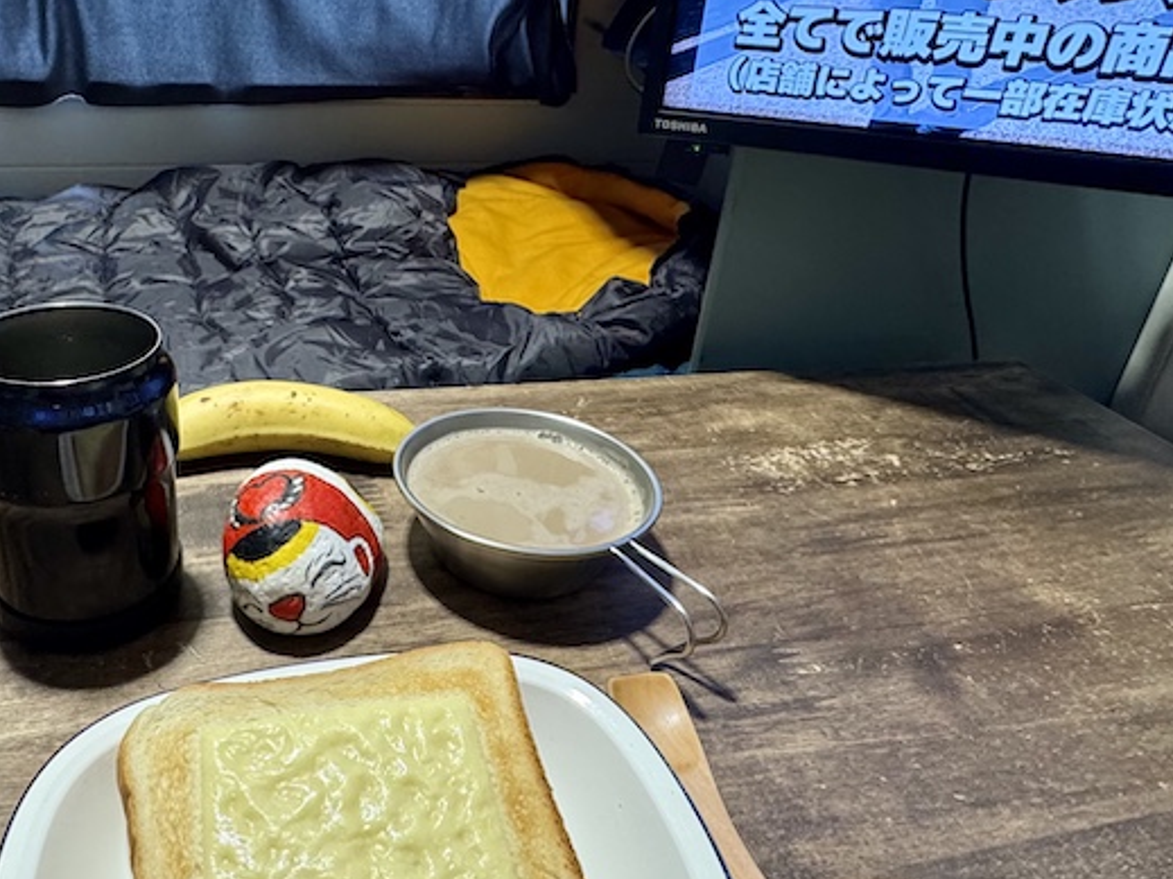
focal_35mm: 27
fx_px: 915
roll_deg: -2.0
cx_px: 405
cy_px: 395
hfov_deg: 63.9
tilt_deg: -27.4
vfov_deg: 51.3
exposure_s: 1/60
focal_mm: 2.22
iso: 500
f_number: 2.2
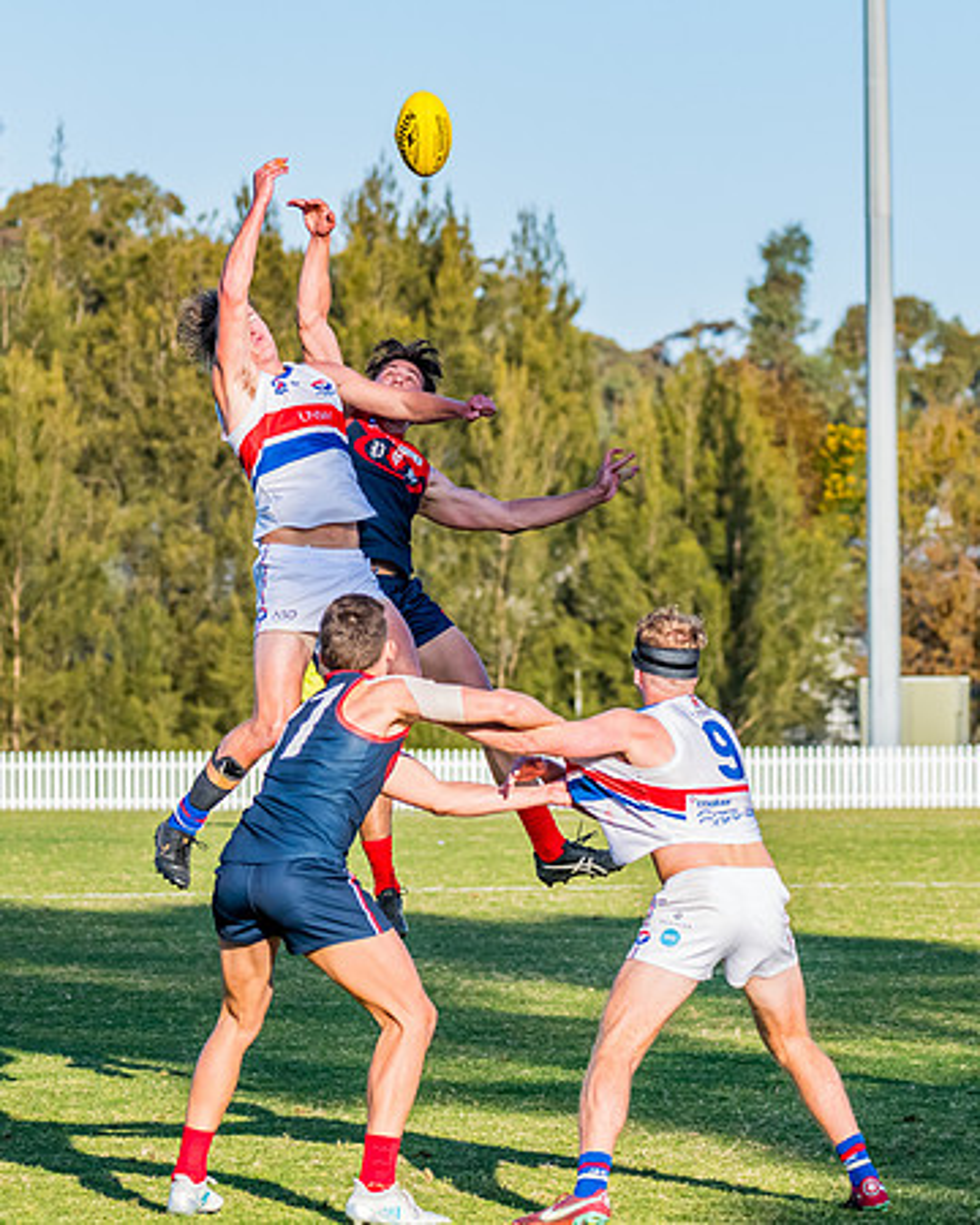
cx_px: 379
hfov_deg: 6.2
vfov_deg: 7.7
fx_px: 9073
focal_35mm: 250
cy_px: 587
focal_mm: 170
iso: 800
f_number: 7.1
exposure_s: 1/1600
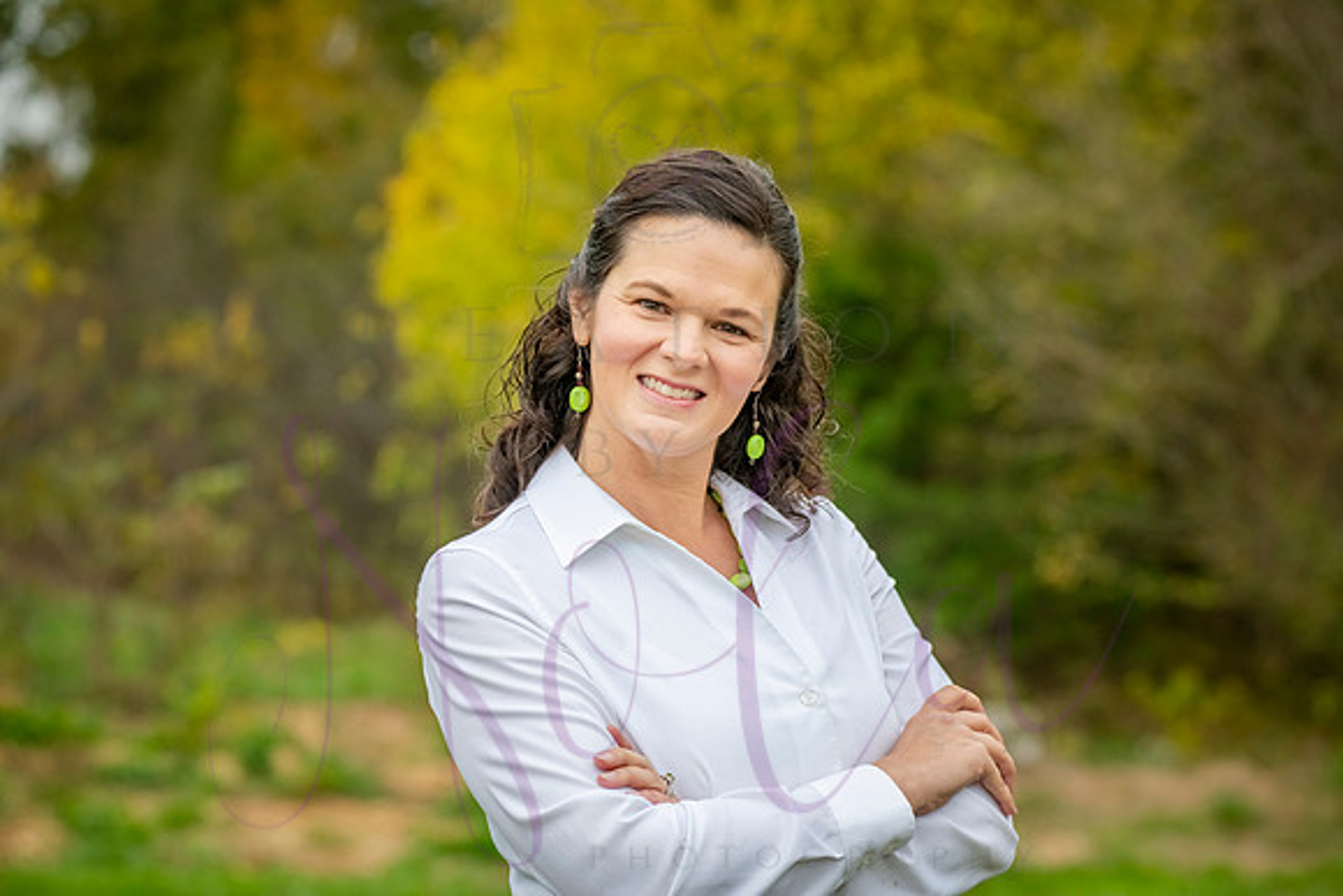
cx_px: 672
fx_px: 3433
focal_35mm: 92
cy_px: 448
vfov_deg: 14.9
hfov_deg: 22.1
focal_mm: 92
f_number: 4.5
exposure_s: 1/800
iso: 1000
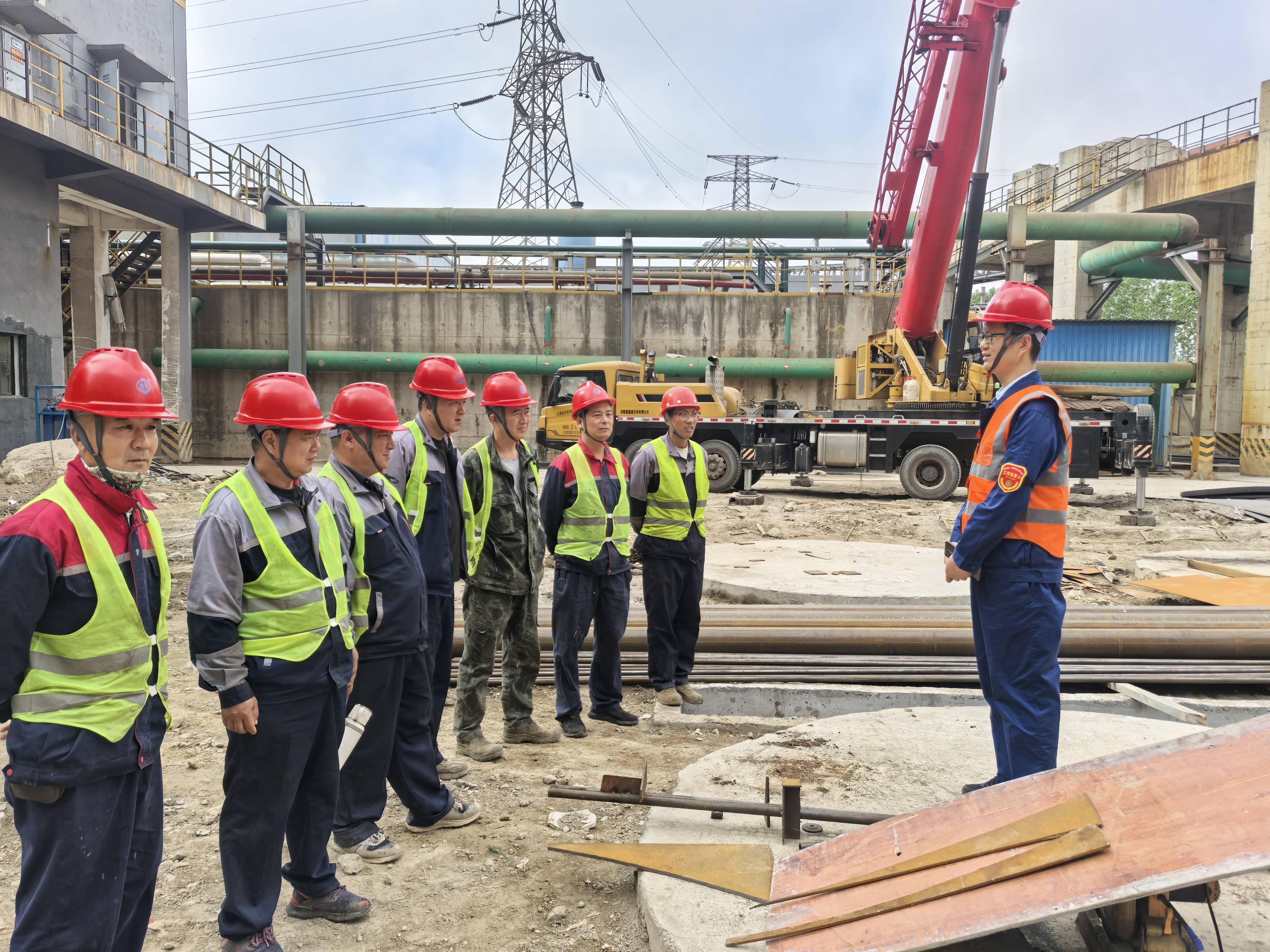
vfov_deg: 51.4
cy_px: 476
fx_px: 991
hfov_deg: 65.3
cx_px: 635
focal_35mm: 27
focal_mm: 5.75
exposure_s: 1/812
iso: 50
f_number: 1.4
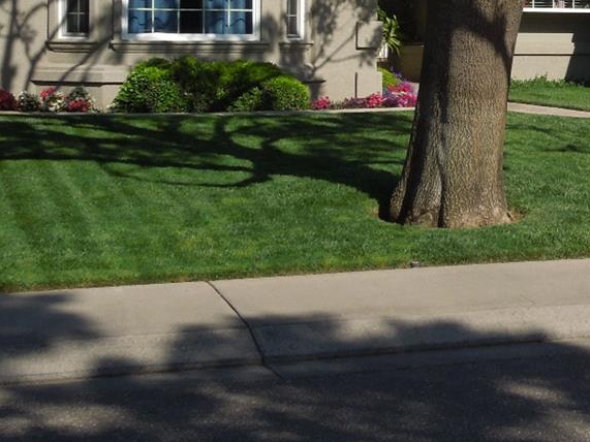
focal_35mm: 92
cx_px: 609
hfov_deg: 20.5
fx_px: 1568
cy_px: 10
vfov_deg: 15.8
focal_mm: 6.3
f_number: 3.7
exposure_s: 1/1250
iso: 100
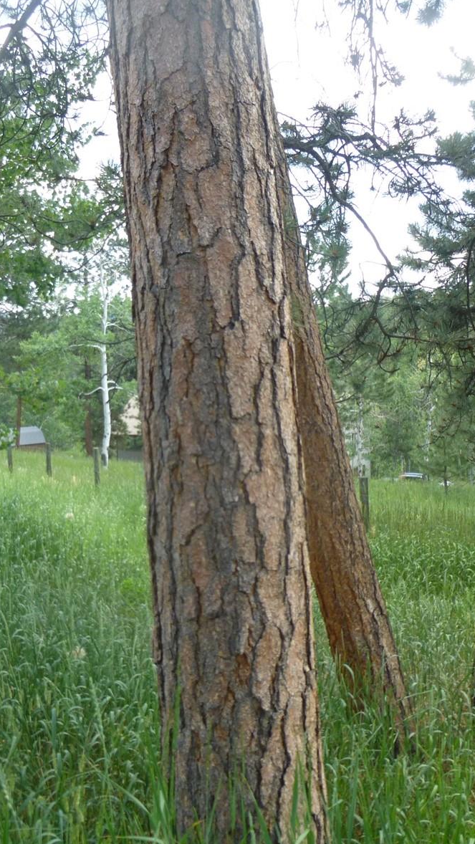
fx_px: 828
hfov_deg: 31.7
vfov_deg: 54.0
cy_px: 416
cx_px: 146
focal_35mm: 37
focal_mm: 4.5
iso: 100
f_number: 3.1
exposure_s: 1/125
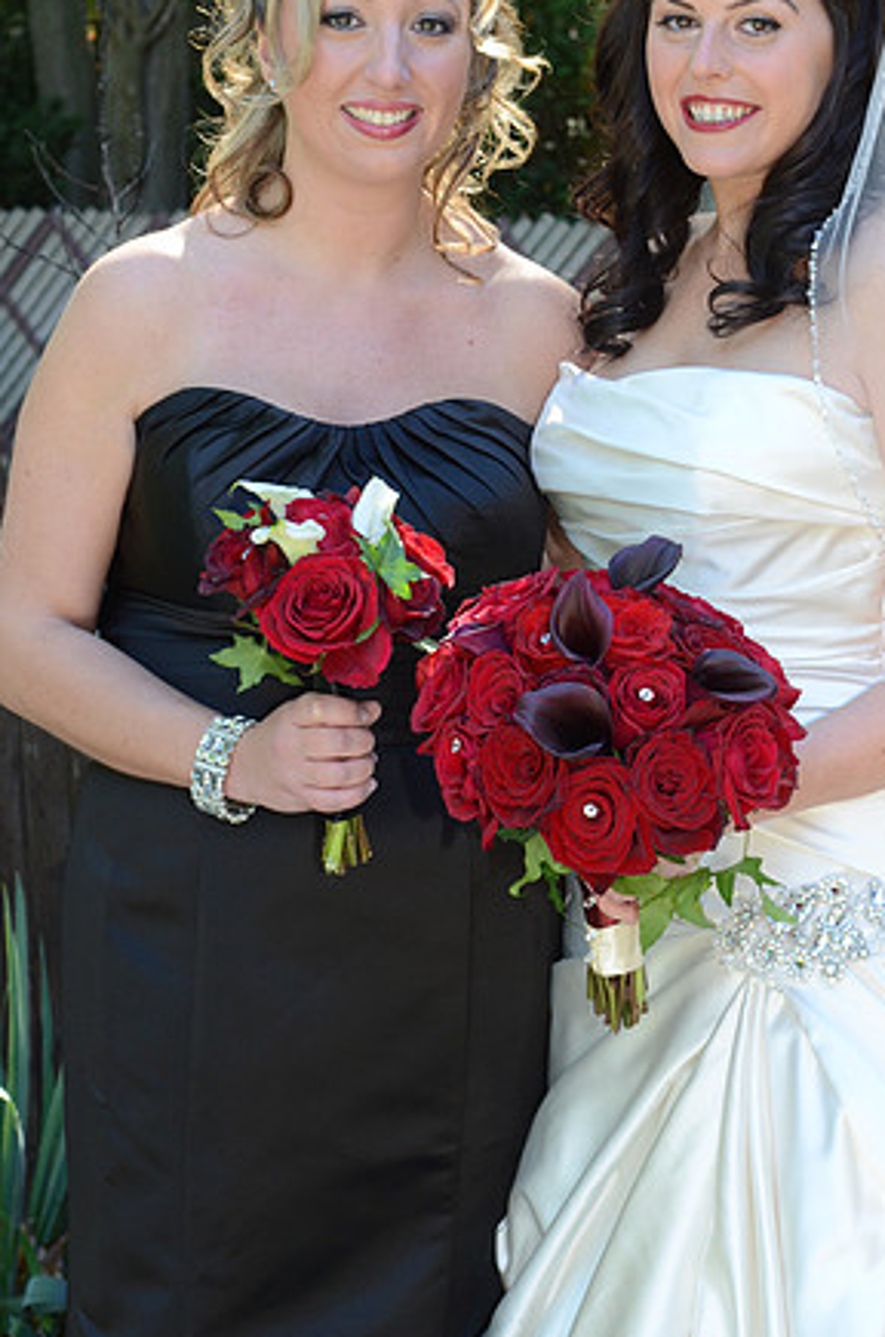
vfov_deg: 21.2
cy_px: 504
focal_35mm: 96
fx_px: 3557
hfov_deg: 14.2
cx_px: 538
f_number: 6.3
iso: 500
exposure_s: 1/100
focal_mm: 48
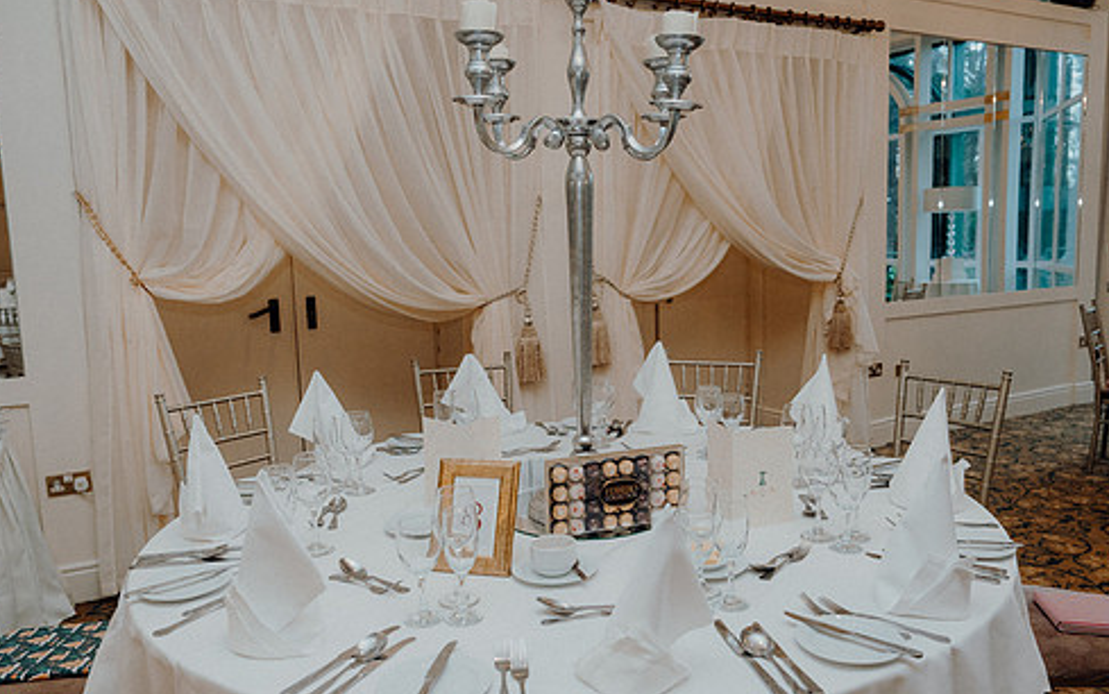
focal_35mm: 29
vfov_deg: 43.2
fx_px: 877
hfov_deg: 64.6
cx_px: 587
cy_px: 353
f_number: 3.5
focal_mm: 24
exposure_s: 1/200
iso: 2500
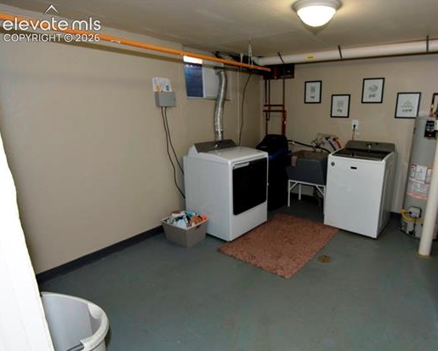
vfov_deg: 65.5
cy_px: 176
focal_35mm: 21
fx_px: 272
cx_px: 270
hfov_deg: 76.5
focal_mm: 18
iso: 100
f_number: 4
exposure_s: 1/60
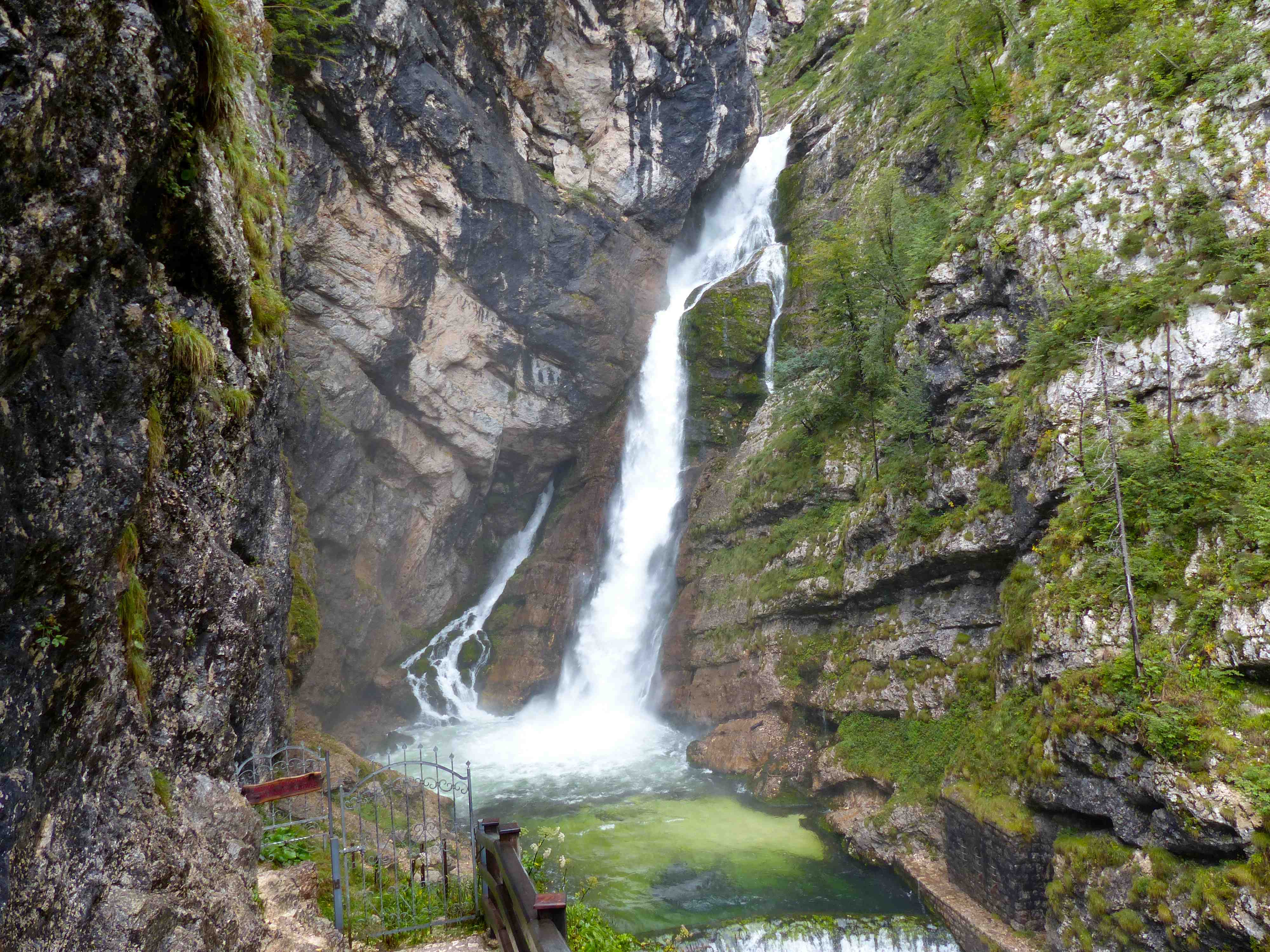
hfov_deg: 67.3
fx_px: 954
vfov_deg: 53.1
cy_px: 476
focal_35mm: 26
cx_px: 635
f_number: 3.5
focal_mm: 4.5
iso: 100
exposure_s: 1/100
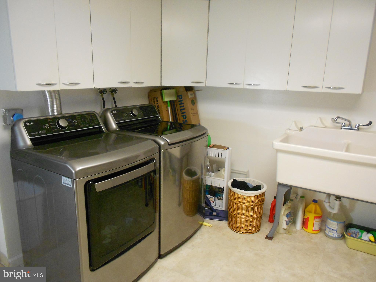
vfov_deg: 53.1
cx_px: 188
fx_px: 282
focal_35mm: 26
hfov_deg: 67.3
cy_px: 141
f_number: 3.2
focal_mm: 4.6
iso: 320
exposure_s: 1/30
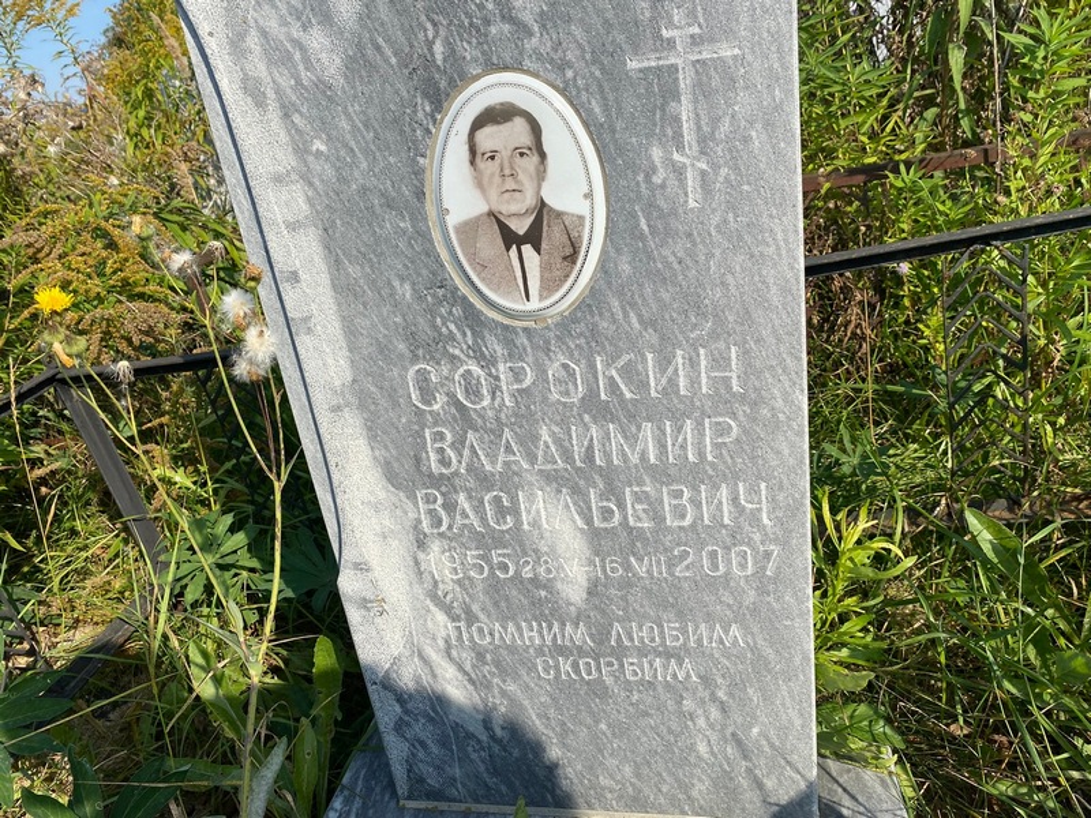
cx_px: 546
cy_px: 409
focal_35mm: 26
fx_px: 819
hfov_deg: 67.3
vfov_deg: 53.1
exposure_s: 1/3040
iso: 32
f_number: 1.8
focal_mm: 4.25
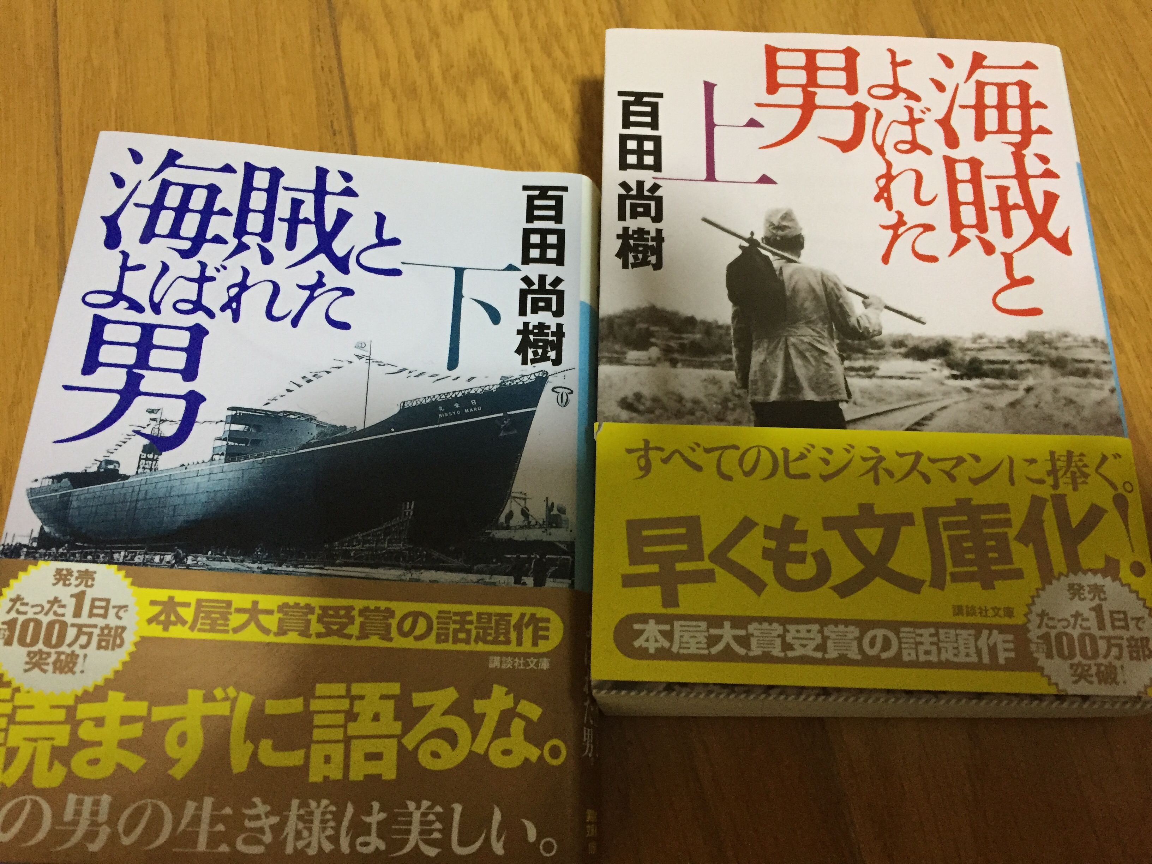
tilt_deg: -69.6
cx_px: 576
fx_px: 965
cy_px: 432
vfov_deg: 48.2
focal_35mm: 29
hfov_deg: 61.7
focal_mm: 4.15
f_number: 2.2
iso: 320
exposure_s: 1/33
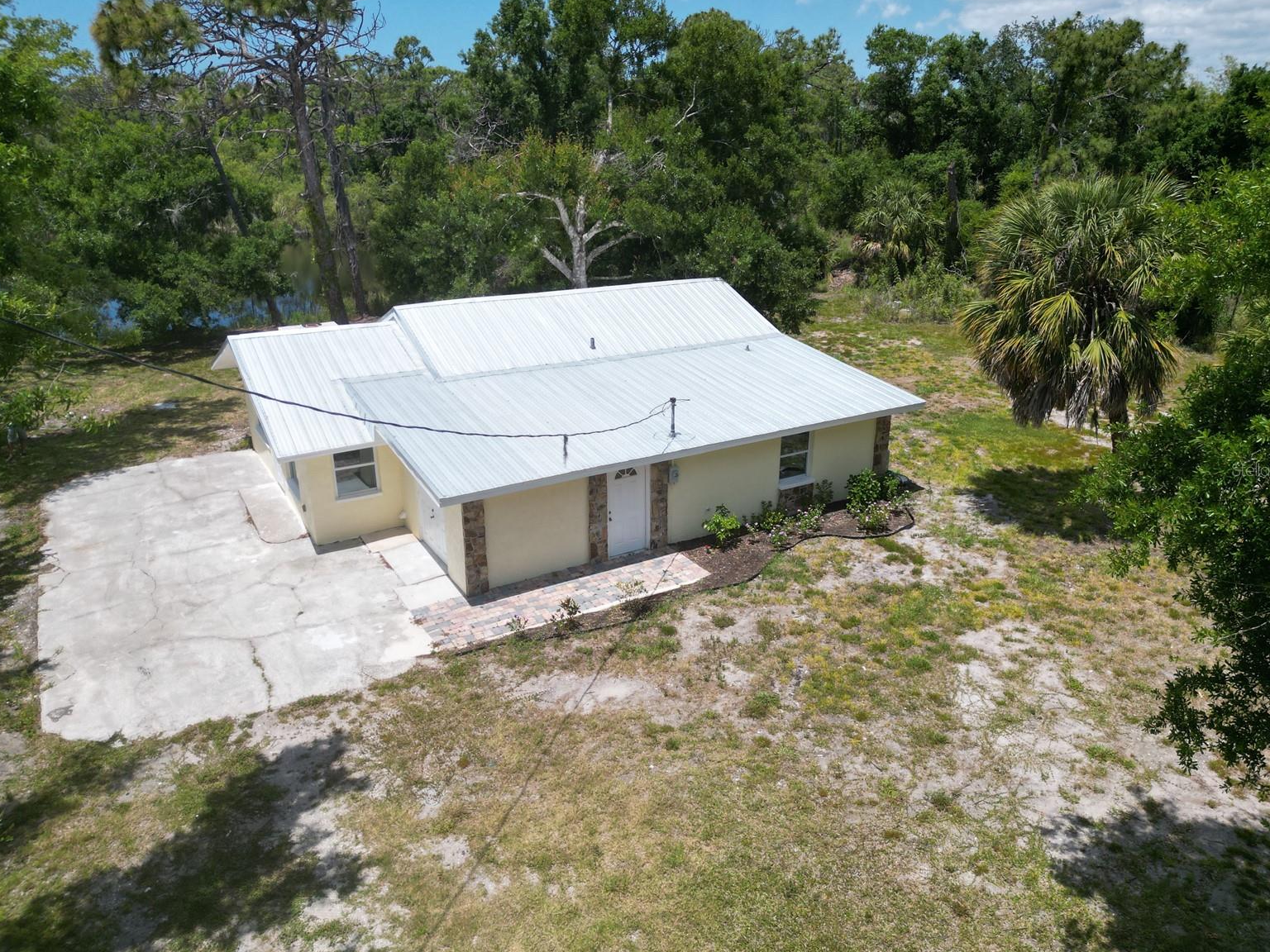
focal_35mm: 25
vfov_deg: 54.9
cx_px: 648
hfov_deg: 69.4
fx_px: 917
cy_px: 469
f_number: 1.7
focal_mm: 6.72
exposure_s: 1/5000
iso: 140
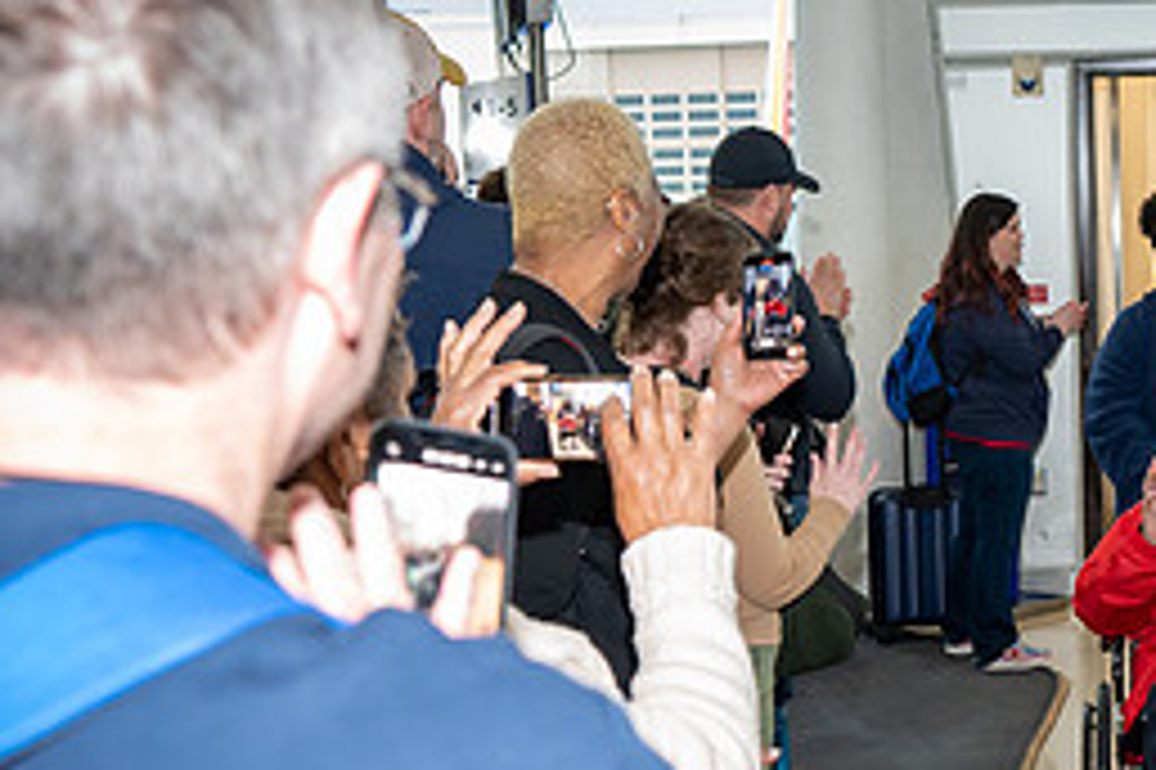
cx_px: 1147
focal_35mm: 79
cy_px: 653
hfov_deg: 24.5
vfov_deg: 17.1
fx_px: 2535
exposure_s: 1/100
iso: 2800
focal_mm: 35
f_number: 5
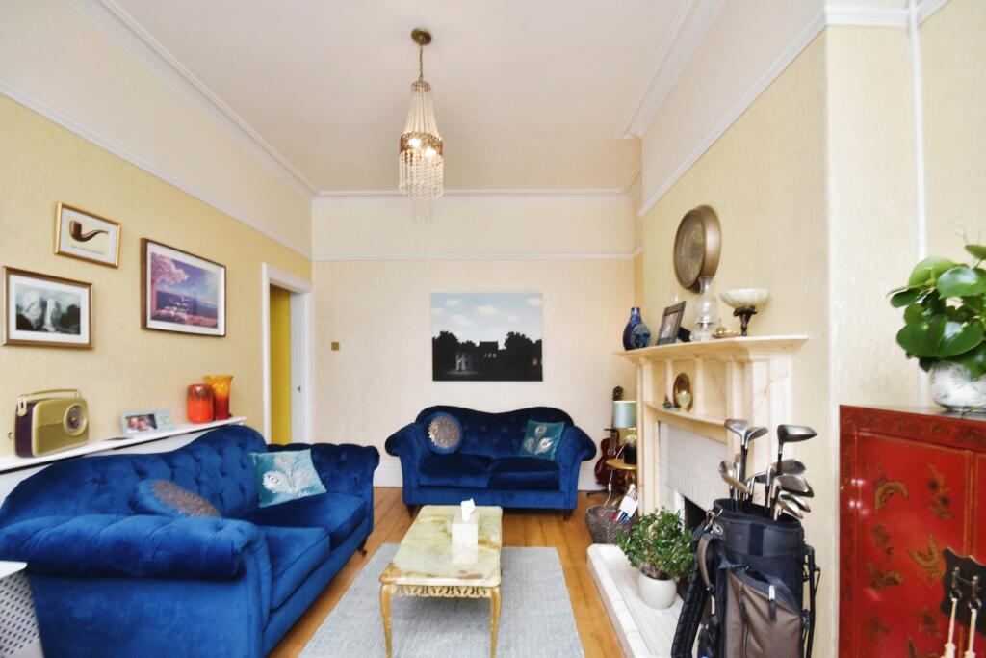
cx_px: 493
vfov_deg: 77.3
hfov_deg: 100.4
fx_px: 411
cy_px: 329
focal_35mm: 15
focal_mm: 10
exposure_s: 1/20
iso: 400
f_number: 9
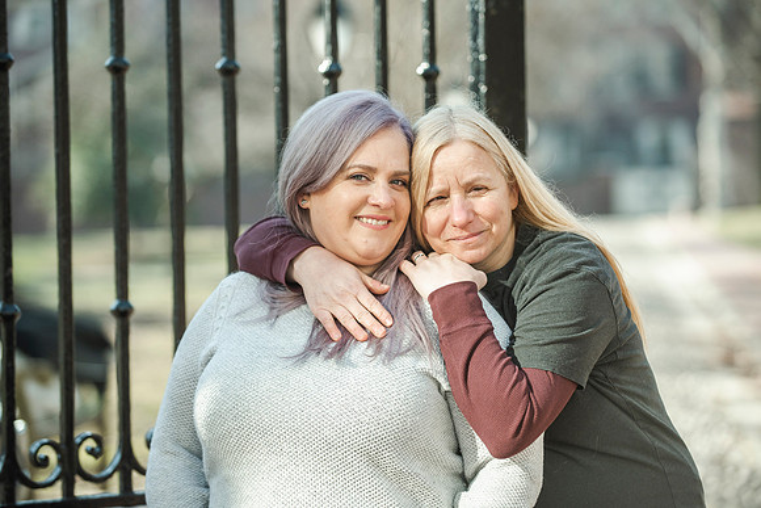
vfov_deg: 10.7
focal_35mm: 128
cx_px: 394
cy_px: 245
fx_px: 2702
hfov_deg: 16.0
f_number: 3.2
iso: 640
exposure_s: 1/2000
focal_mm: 120
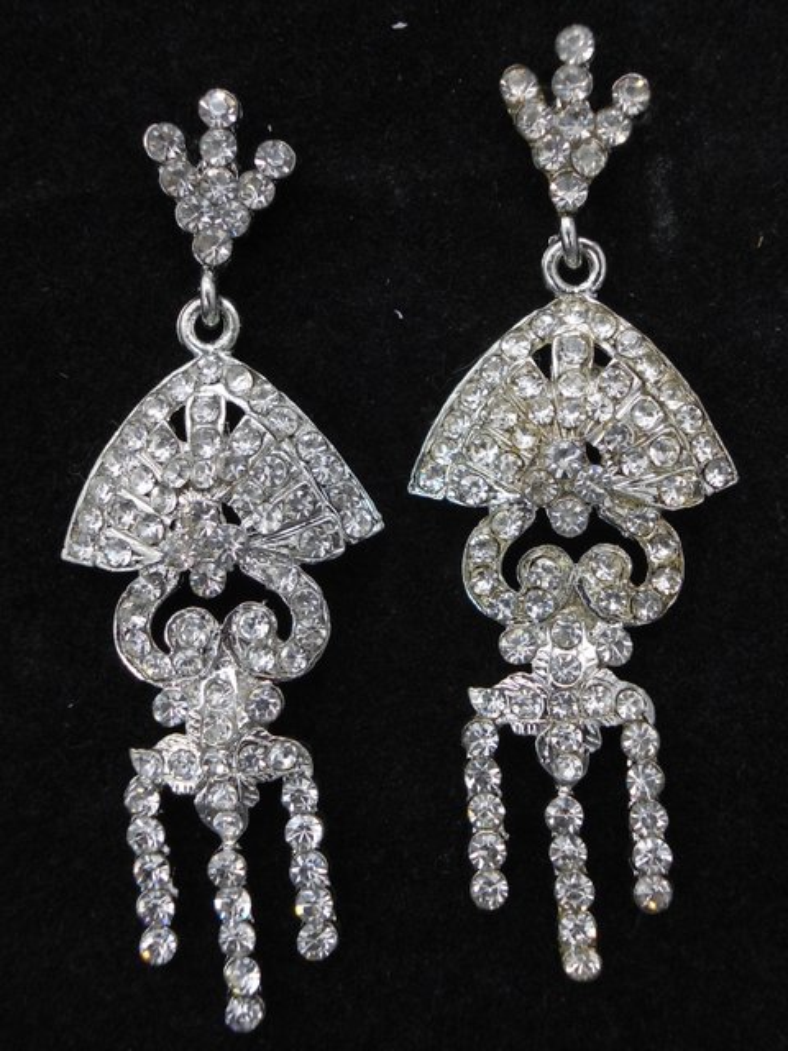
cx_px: 394
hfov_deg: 38.7
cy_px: 526
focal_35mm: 37
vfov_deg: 50.1
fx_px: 1123
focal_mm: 6.7
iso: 80
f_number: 3.2
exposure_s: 1/40
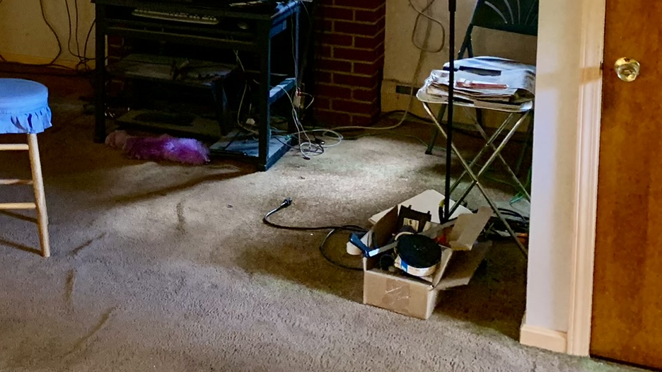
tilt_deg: -5.8
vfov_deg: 18.4
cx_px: 32
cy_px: -67
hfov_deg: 31.8
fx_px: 1088
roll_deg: +0.5
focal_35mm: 62
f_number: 1.8
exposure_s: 1/30
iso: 400
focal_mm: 4.25
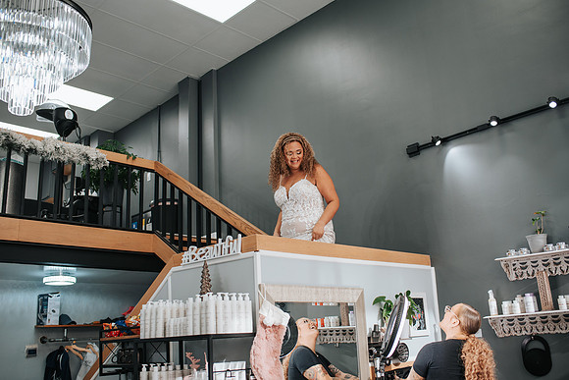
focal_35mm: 35
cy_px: 190
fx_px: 553
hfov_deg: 54.4
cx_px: 284
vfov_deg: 37.9
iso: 400
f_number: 2.8
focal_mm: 35
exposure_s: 1/320
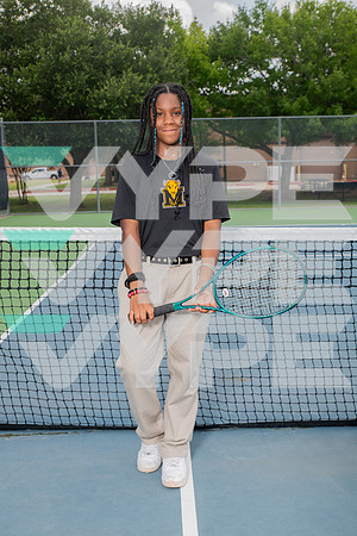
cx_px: 178
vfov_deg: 44.5
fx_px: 654
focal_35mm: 44
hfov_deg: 30.5
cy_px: 268
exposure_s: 1/250
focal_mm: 44
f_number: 6.3
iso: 100
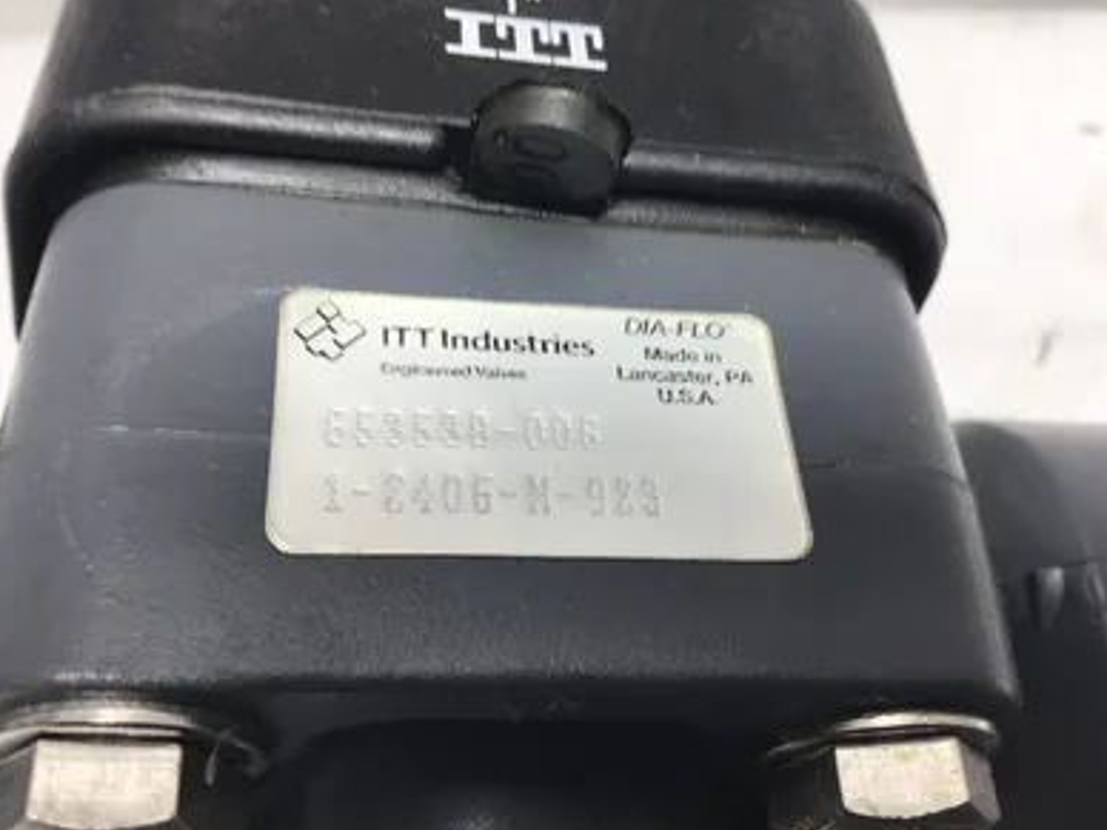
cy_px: 422
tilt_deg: -62.0
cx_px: 562
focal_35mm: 32
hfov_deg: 56.8
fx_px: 1023
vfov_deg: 44.2
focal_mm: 3.3
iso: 25
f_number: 2.4
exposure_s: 1/60
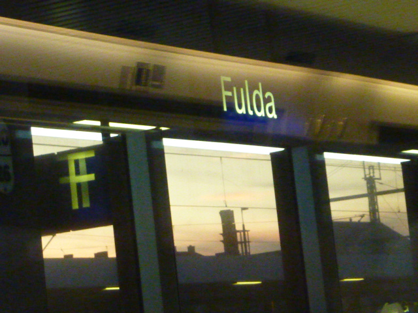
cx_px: 209
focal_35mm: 150
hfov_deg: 13.2
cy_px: 156
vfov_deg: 9.9
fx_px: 1811
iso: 800
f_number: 4.2
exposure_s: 1/15
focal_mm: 13.7
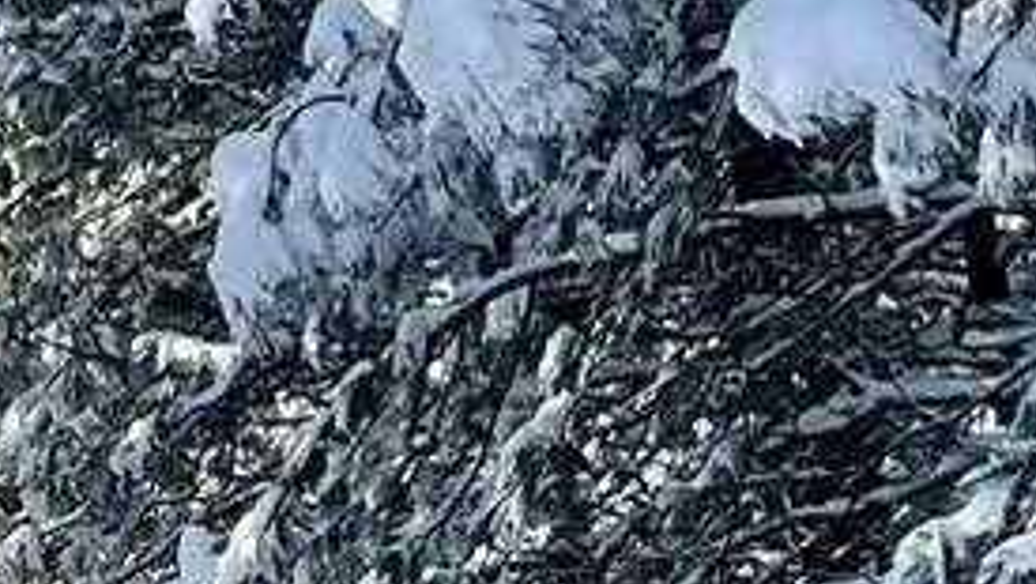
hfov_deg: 8.8
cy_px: -365
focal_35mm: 211
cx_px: -1797
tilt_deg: +13.3
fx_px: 5799
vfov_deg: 5.7
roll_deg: +3.2
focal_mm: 4.2
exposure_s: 1/2681
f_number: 1.6
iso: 32
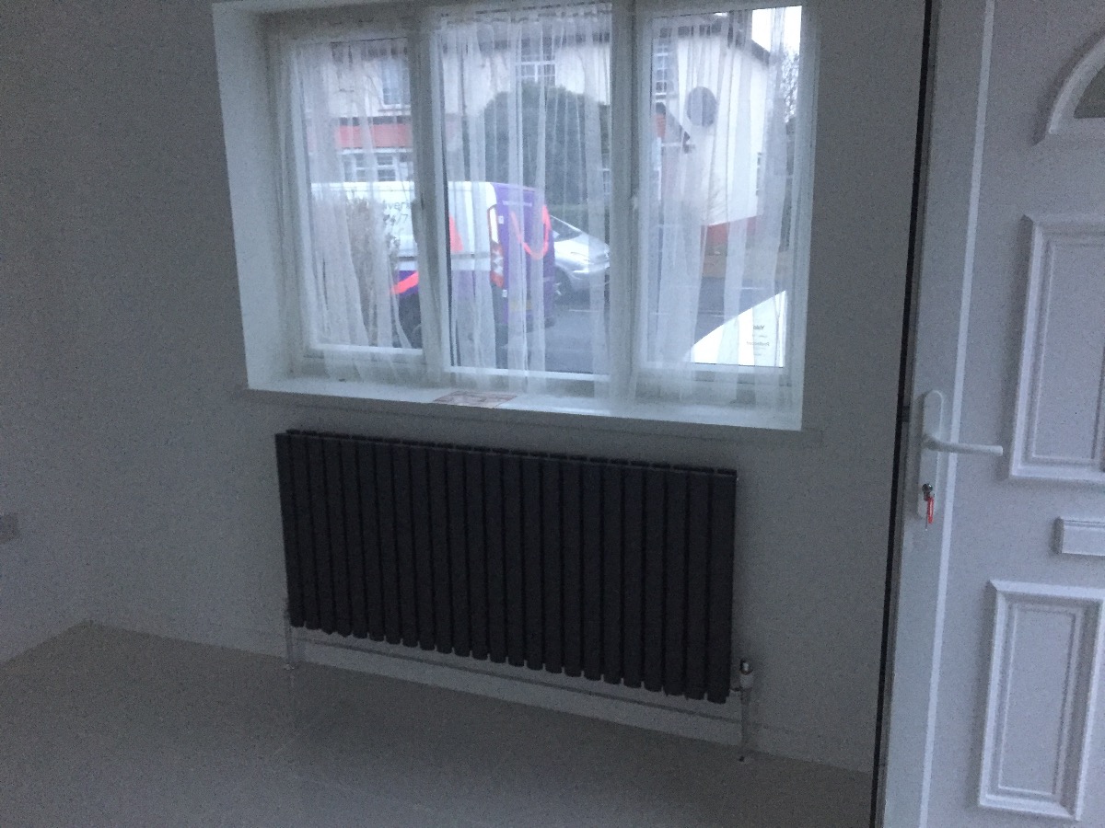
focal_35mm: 29
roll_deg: +1.8
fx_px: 926
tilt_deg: -13.4
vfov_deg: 48.2
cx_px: 552
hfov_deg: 61.7
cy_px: 414
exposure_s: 1/17
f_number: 2.2
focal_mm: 4.15
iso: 320
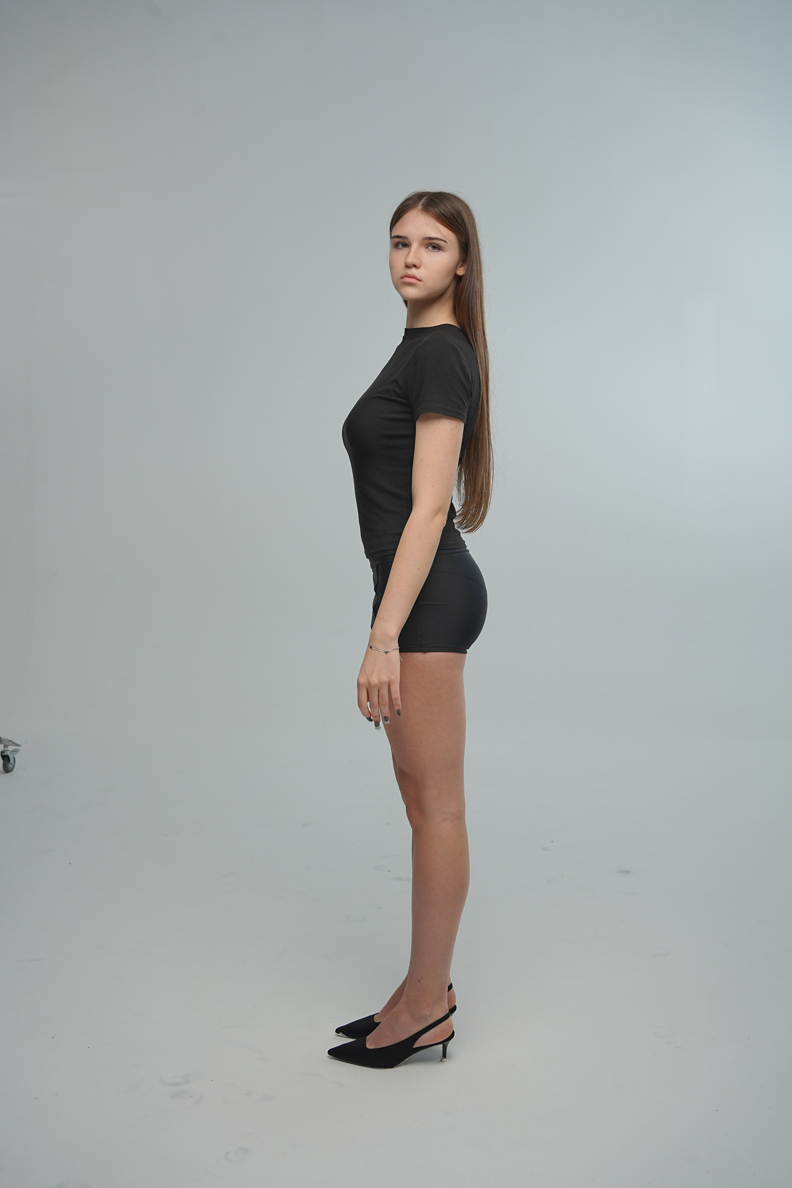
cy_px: 594
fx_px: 1155
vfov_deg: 54.4
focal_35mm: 35
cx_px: 396
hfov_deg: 37.9
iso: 100
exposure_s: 1/160
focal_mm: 35
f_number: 7.1
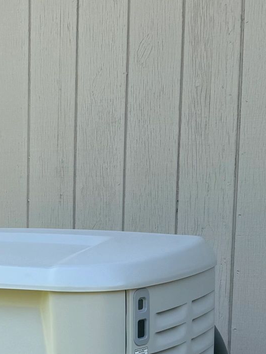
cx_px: -4
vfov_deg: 21.9
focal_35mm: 87
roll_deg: +0.3
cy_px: 328
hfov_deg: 16.6
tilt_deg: -7.3
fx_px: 891
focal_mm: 6.76
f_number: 1.78
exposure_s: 1/607
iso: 80
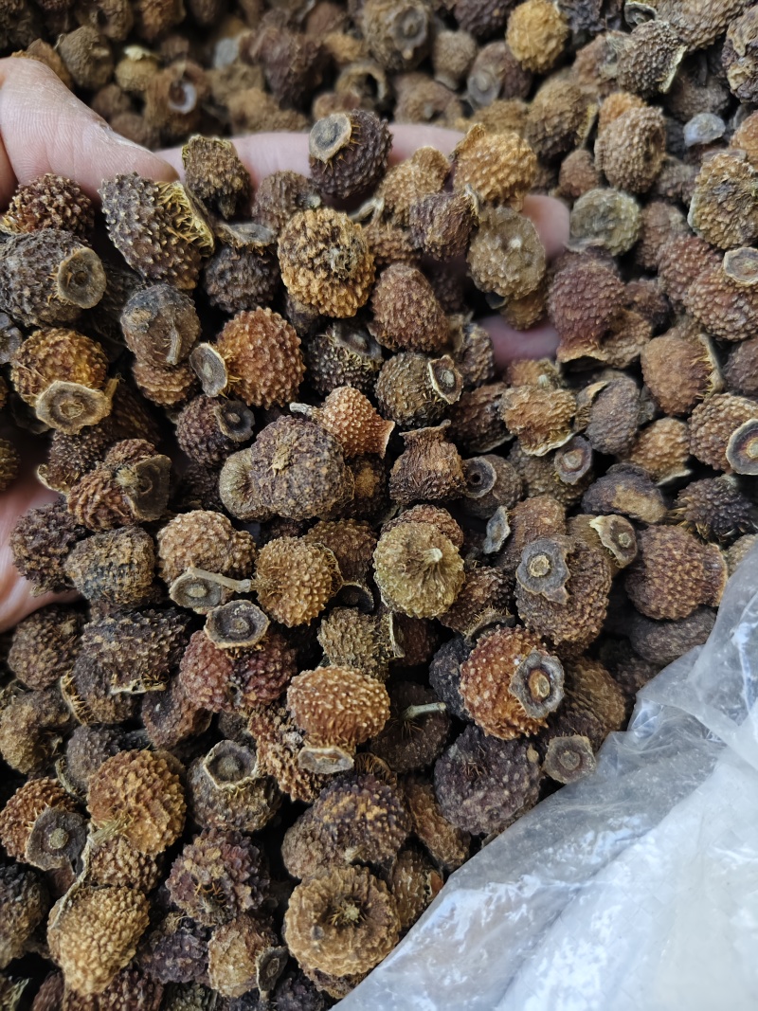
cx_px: 379
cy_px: 506
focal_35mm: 23
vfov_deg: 73.9
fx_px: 672
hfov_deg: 58.9
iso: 1300
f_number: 1.88
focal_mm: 5.56
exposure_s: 1/510
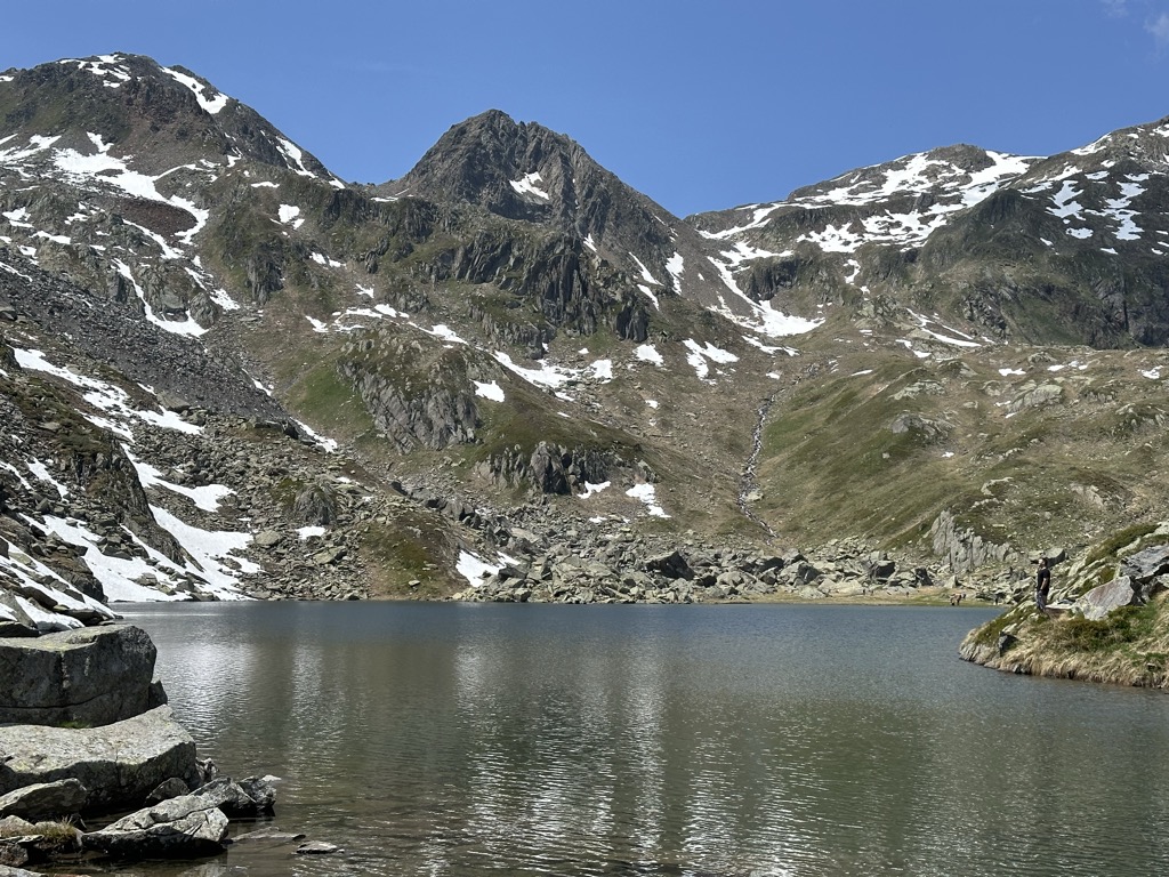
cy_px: 438
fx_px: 1621
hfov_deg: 39.7
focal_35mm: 48
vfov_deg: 30.3
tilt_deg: +4.3
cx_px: 584
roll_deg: -0.5
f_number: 1.78
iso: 64
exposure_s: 1/4566
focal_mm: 6.86
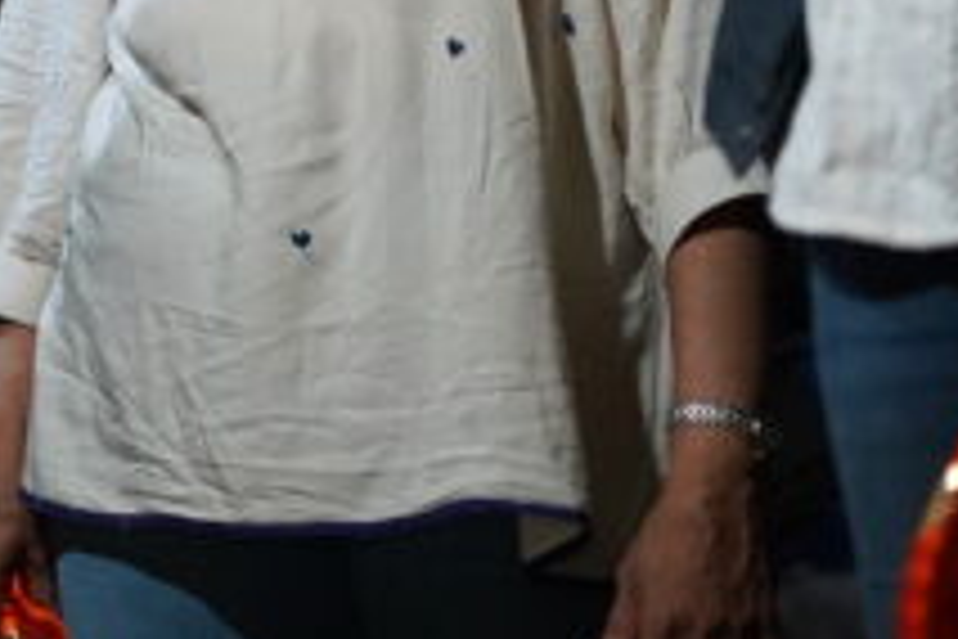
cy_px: -610
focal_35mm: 168
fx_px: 4470
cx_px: -585
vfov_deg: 7.8
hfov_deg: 11.6
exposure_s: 1/100
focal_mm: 35
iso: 2500
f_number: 1.4
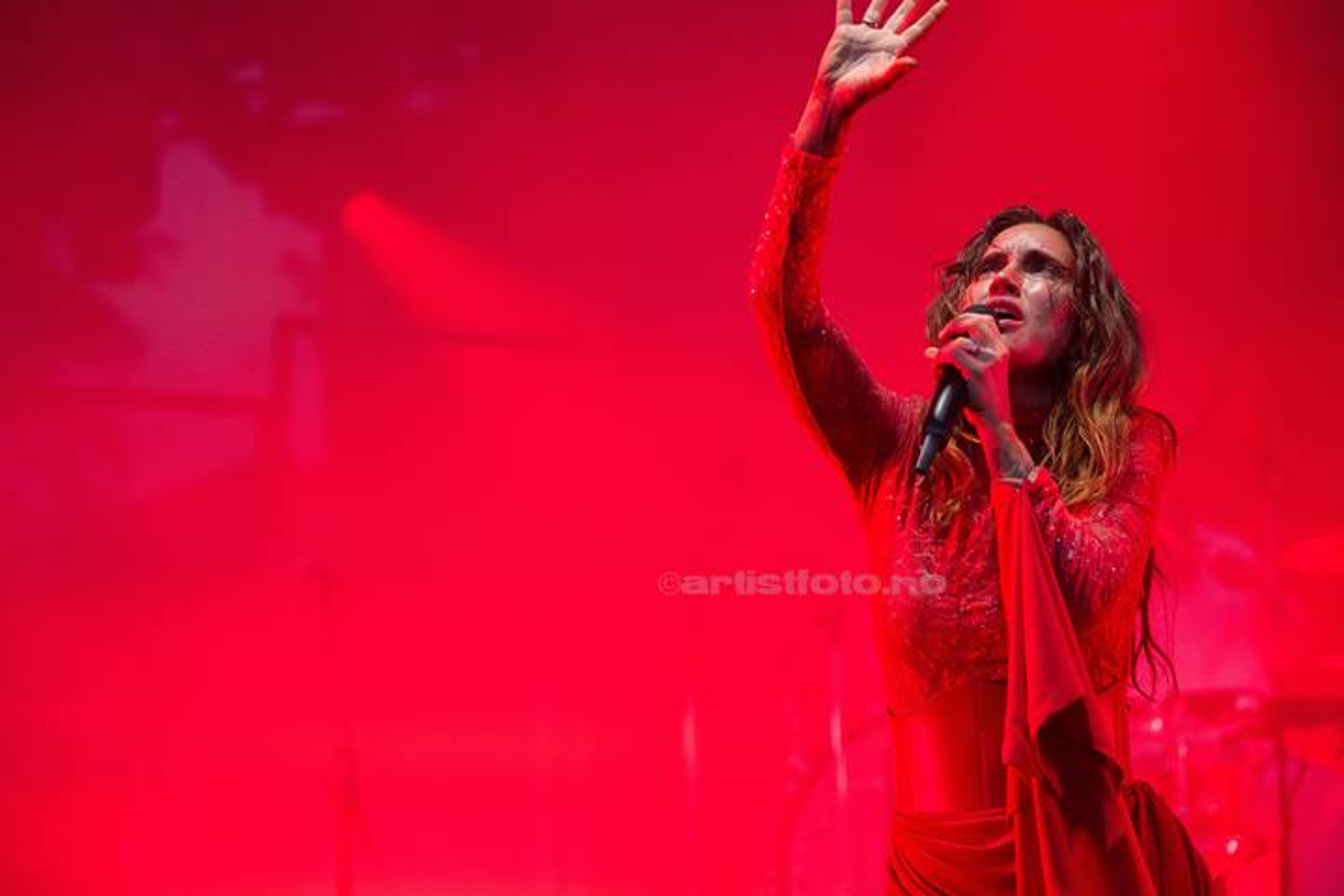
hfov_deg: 22.4
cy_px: 448
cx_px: 672
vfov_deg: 15.0
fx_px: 3397
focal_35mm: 91
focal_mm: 91
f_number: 2.8
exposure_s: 1/1000
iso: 2500
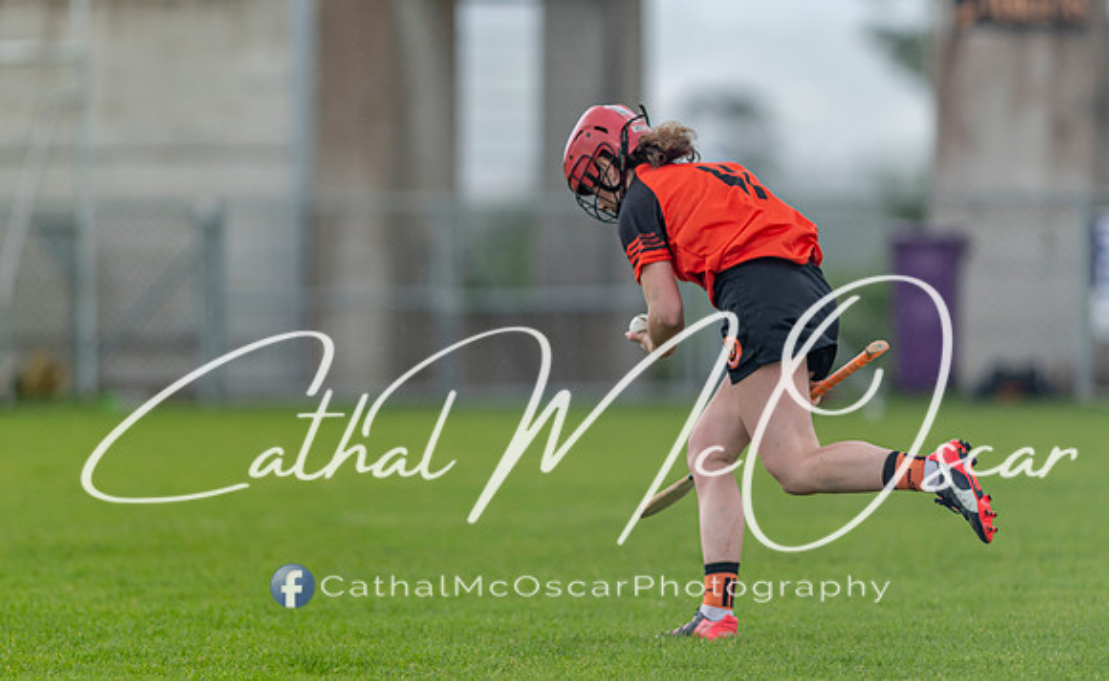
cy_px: 308
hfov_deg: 4.4
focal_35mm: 484
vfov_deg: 2.7
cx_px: 572
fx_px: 14565
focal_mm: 300
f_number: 2.8
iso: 180
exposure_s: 1/1000
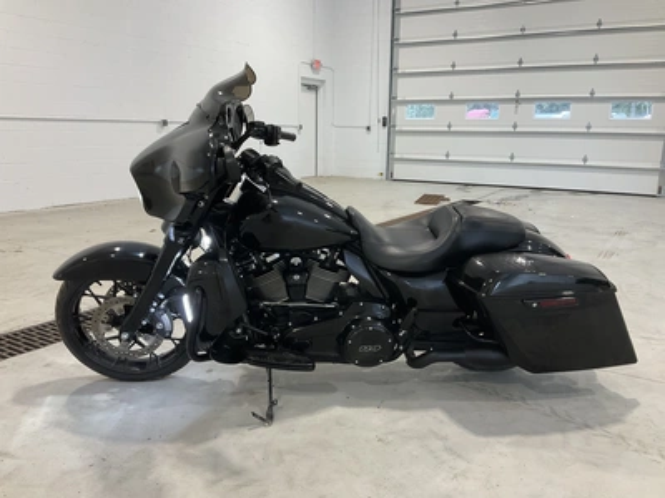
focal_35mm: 29
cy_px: 249
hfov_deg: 61.7
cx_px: 332
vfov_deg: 48.2
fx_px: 557
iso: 64
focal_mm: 3
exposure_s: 1/94
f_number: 1.8
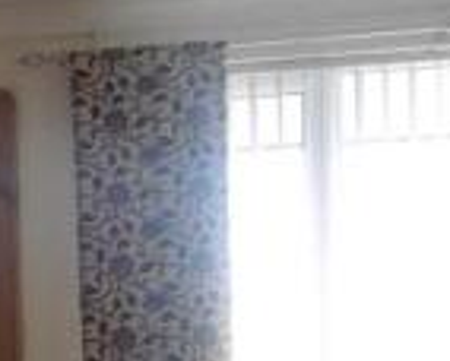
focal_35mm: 96
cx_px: -227
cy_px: 454
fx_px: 1280
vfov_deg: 15.4
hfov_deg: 17.8
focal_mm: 4.3
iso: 400
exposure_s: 1/60
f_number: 3.1
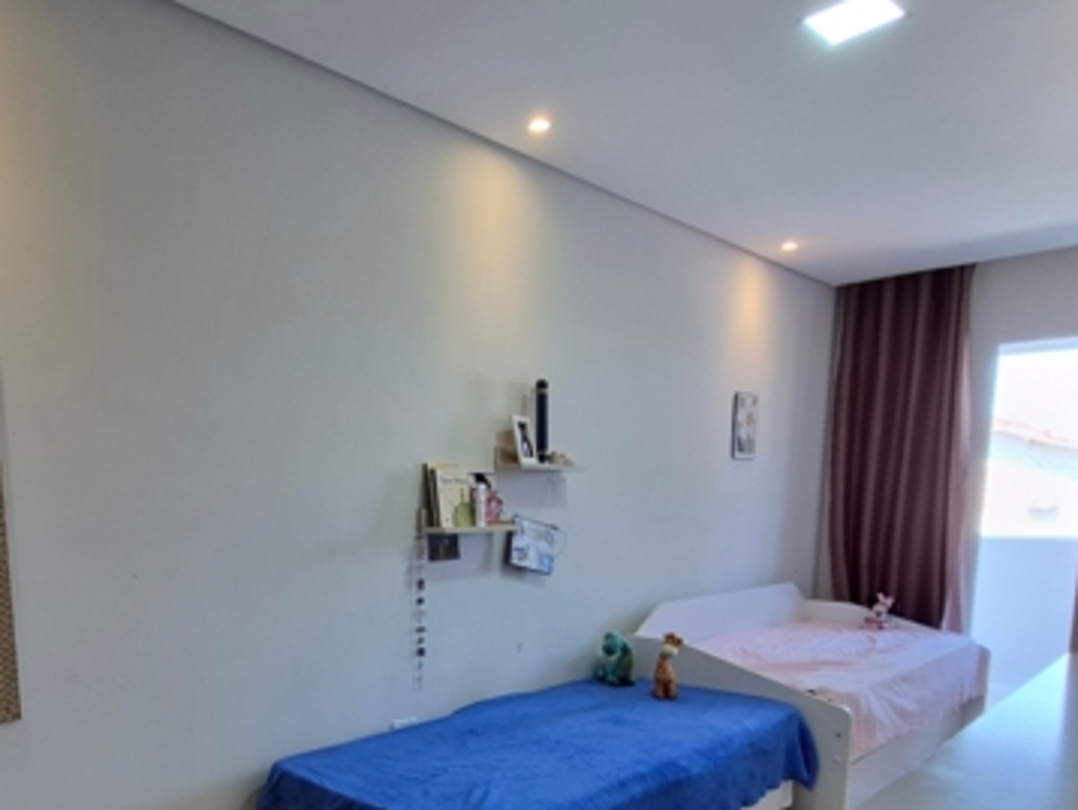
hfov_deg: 68.4
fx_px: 779
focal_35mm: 25
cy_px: 646
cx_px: 414
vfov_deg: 51.6
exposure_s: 1/60
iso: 100
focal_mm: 1.74
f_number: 2.2
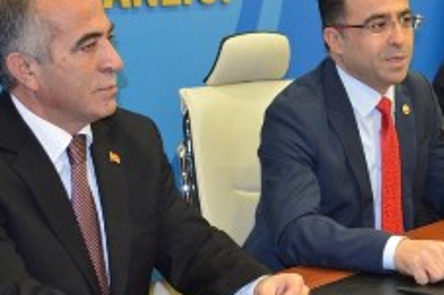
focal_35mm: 101
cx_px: 352
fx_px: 1244
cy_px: 125
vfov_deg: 13.5
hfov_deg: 20.0
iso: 1800
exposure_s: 1/60
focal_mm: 34
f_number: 4.5
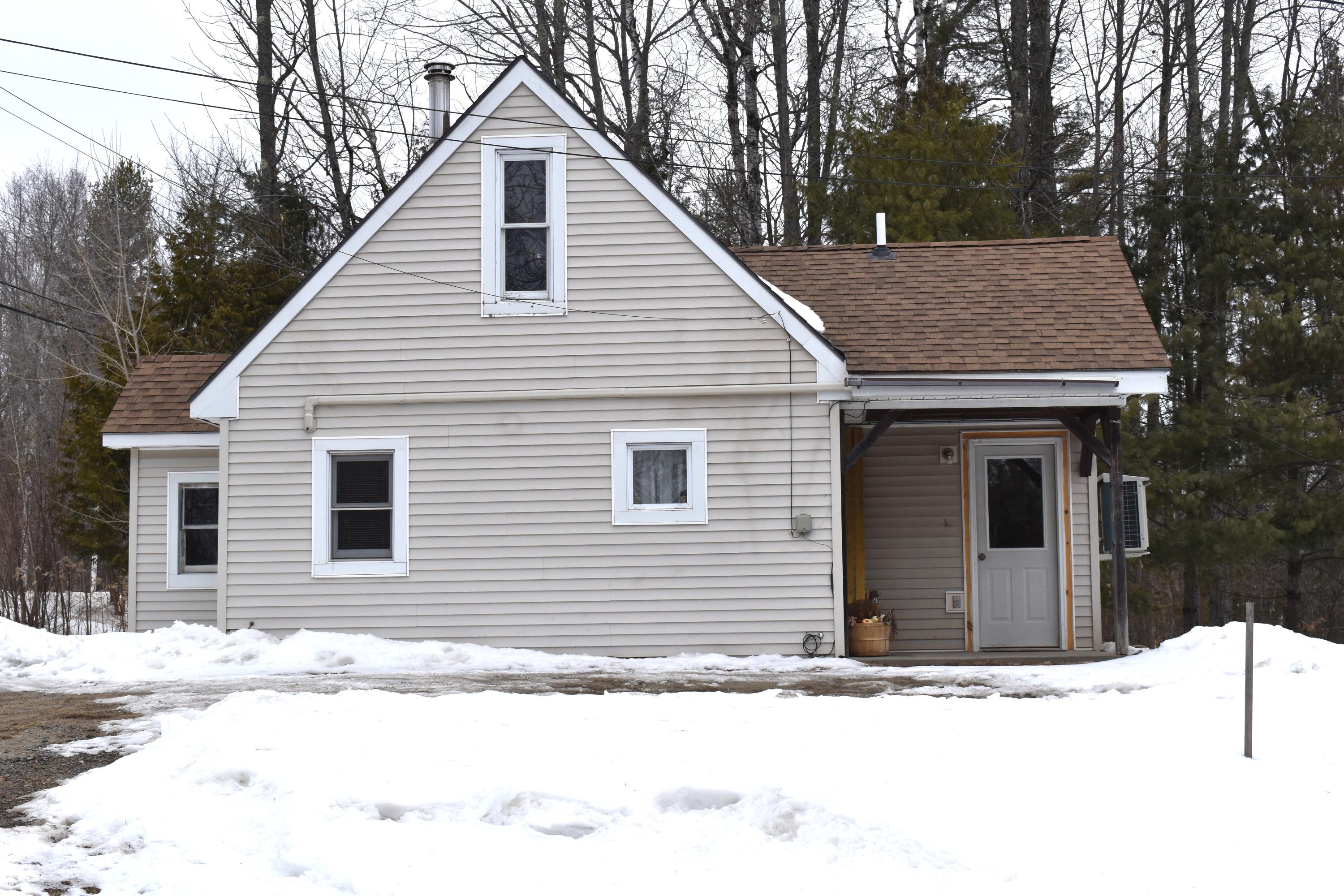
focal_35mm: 51
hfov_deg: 38.9
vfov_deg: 26.5
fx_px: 1904
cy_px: 448
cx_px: 672
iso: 200
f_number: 10
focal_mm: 34
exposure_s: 1/400
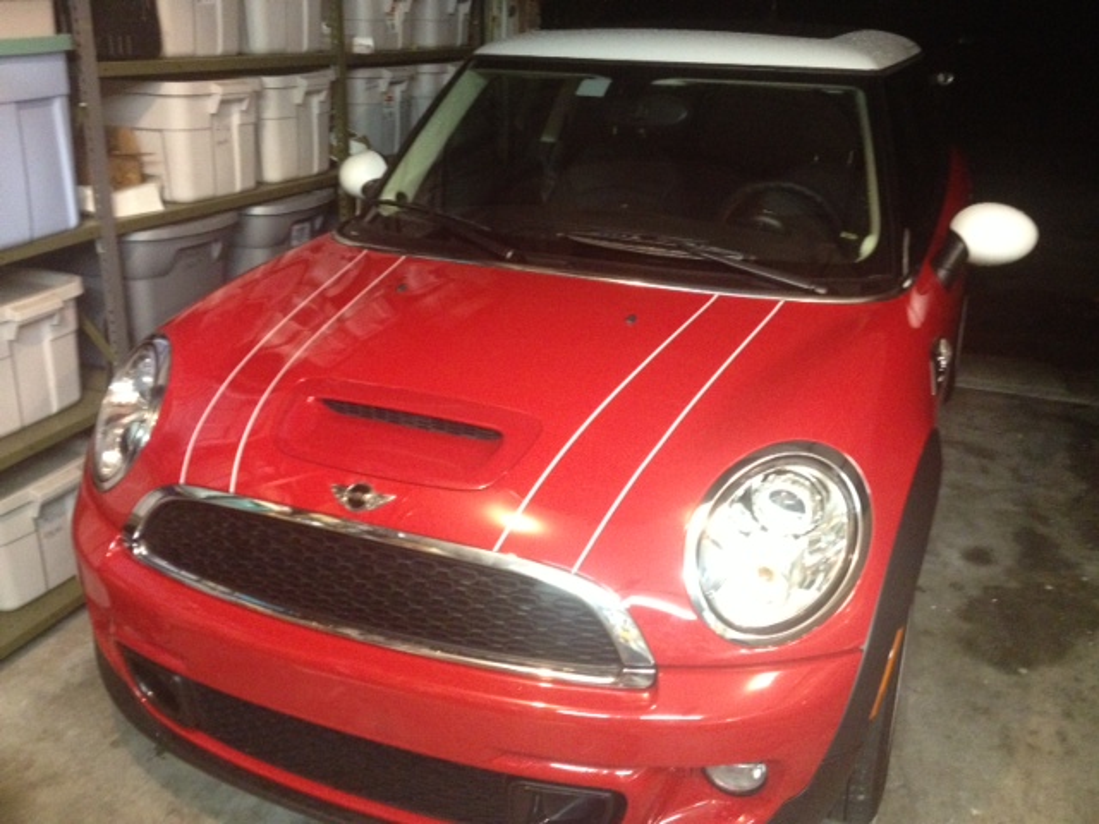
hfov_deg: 52.6
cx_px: 550
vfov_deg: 40.7
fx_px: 1111
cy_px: 412
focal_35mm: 35
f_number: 2.4
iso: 500
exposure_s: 1/15
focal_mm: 4.28
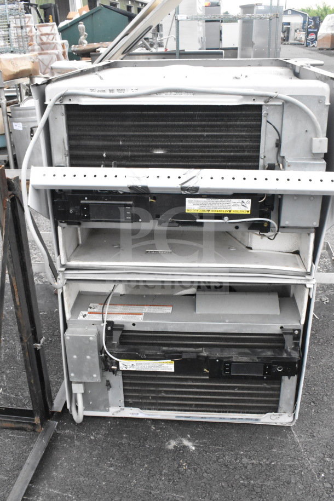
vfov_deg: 53.1
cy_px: 250
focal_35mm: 36
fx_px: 501
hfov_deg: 36.9
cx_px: 167
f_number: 14
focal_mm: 24
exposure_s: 1/800
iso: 6400
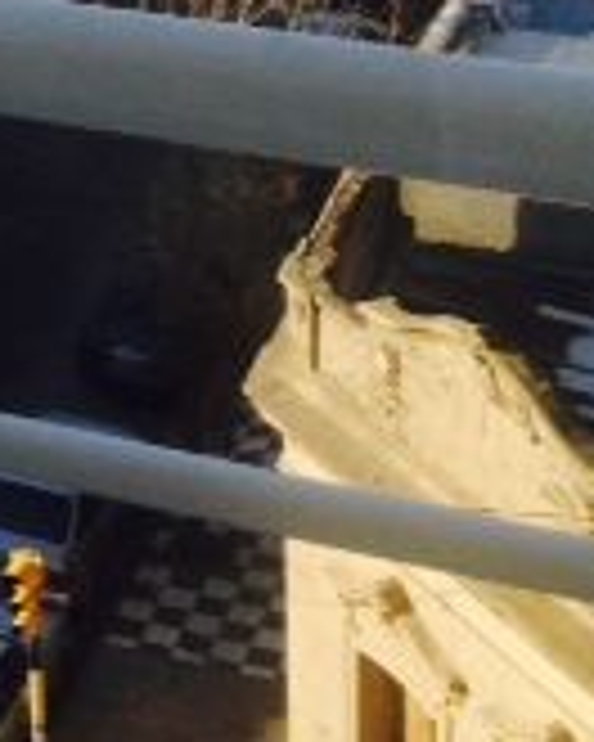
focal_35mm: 125
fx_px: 2747
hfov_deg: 11.5
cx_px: -454
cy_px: -432
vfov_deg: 14.2
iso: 50
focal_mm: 4.12
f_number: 2.4
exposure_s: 1/775
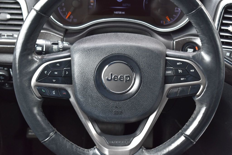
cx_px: 116
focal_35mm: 60
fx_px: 387
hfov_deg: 33.4
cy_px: 78
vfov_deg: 22.6
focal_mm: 40
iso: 400
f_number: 7.1
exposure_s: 1/40
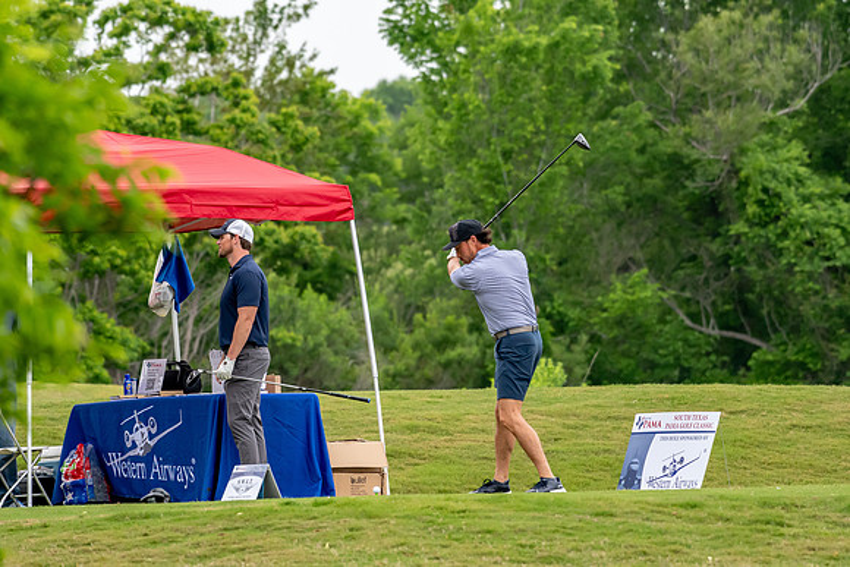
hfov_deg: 5.1
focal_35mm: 405
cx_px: 425
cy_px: 284
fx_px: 9564
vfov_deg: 3.4
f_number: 5.6
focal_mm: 270
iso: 1250
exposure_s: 1/2000
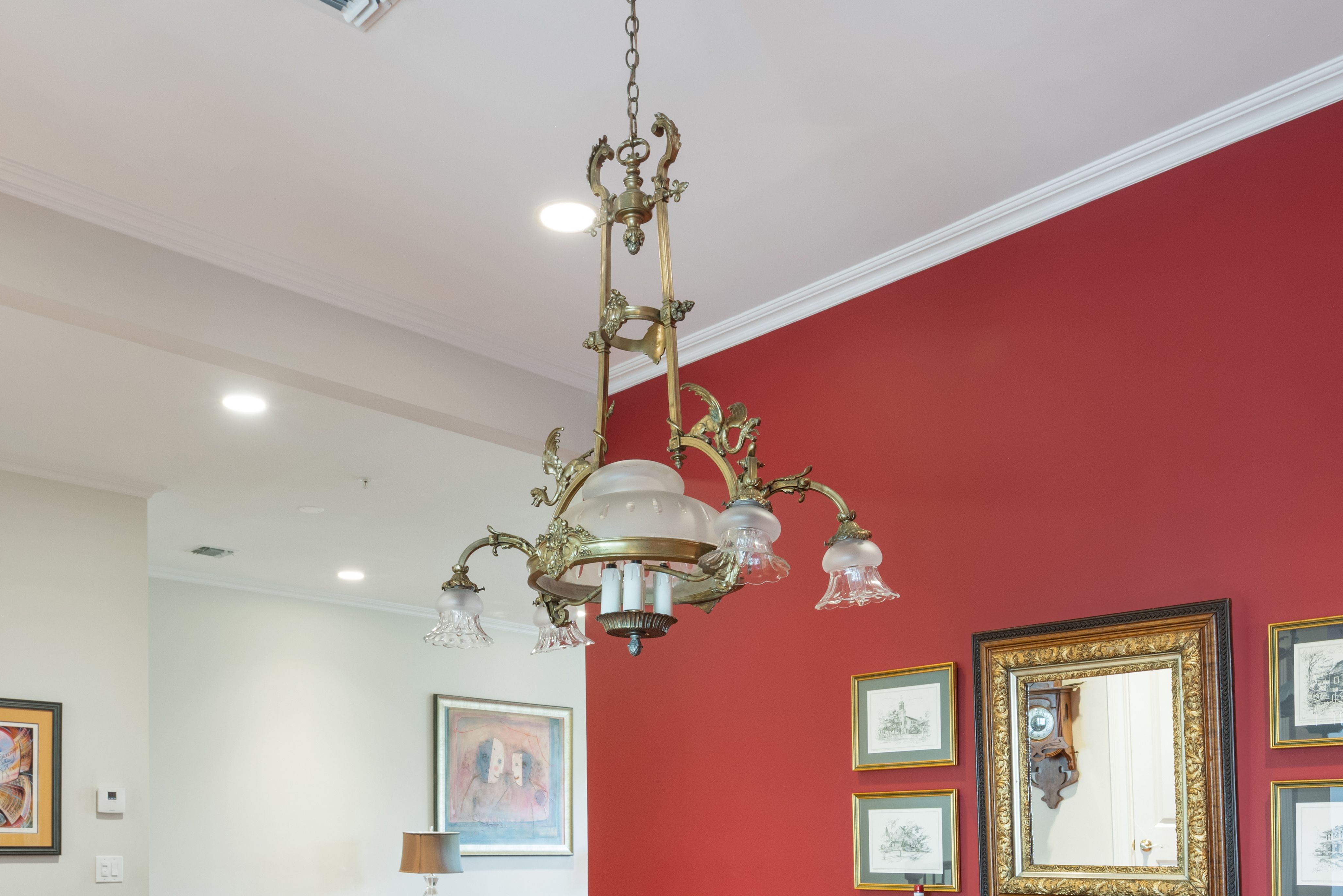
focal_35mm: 33
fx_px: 1231
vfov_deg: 36.8
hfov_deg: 57.1
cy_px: 847
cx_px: 616
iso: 320
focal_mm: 16.5
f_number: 10
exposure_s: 5
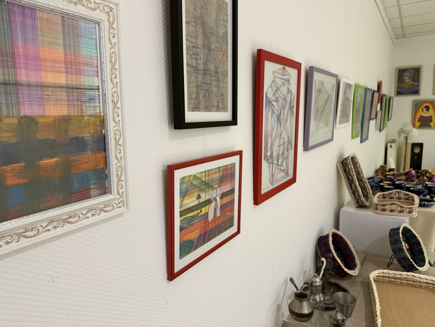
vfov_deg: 56.8
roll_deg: +1.9
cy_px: 164
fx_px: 302
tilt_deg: -7.6
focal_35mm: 24
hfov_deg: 71.6
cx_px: 218
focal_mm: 6.76
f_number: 1.78
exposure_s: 1/50
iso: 250
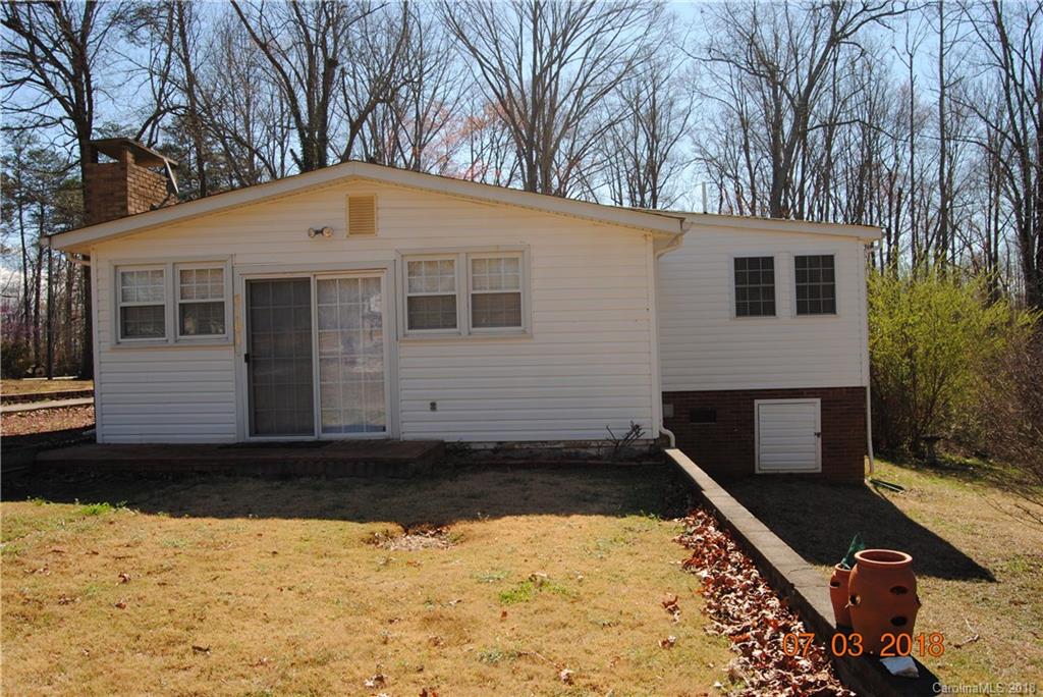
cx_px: 522
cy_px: 348
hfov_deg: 67.4
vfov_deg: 48.0
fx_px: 783
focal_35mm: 27
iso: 100
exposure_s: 1/200
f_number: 7.1
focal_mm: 18
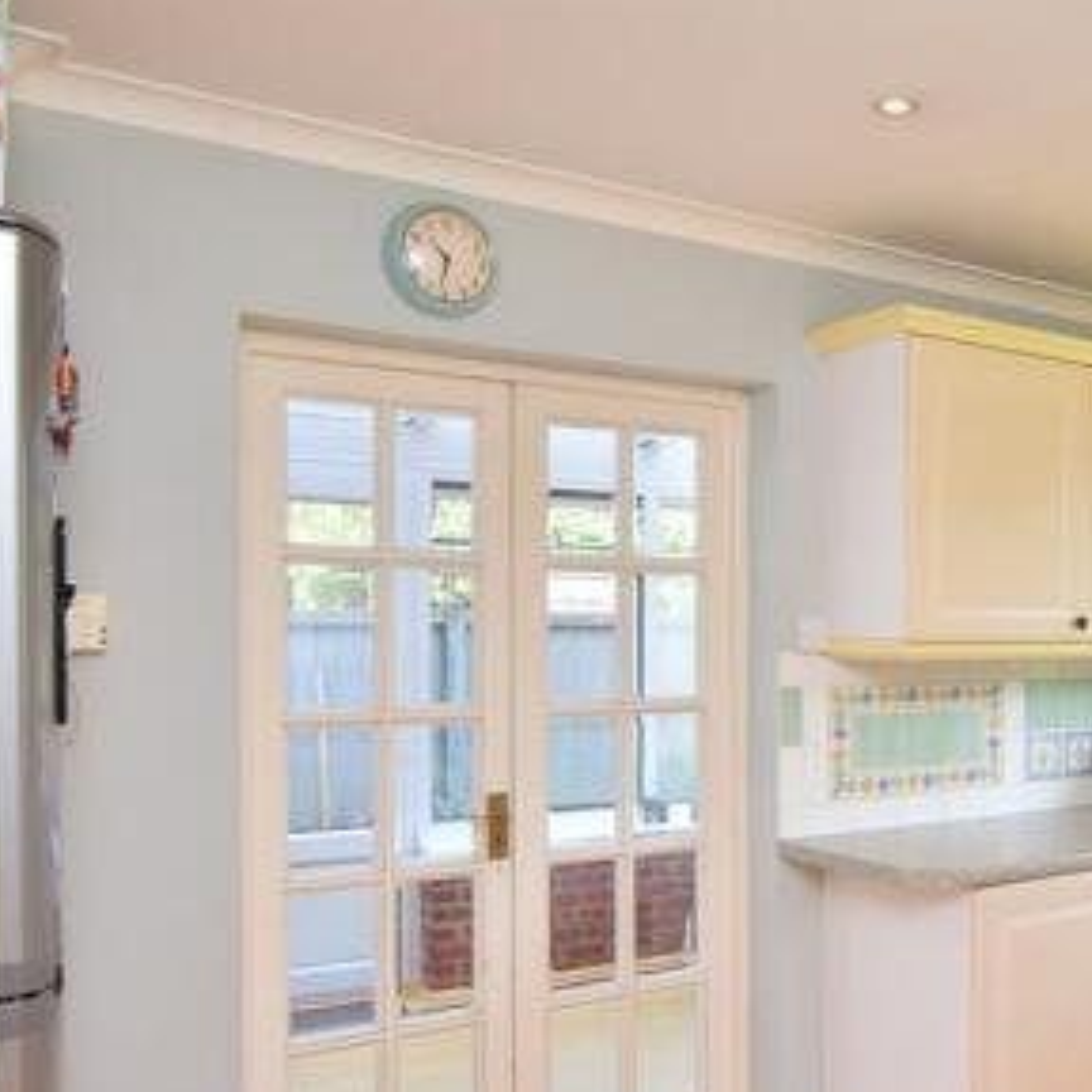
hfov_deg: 47.9
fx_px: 1141
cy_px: 635
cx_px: 895
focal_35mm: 32
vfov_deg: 50.9
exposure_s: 1/100
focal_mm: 11
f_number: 5
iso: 200
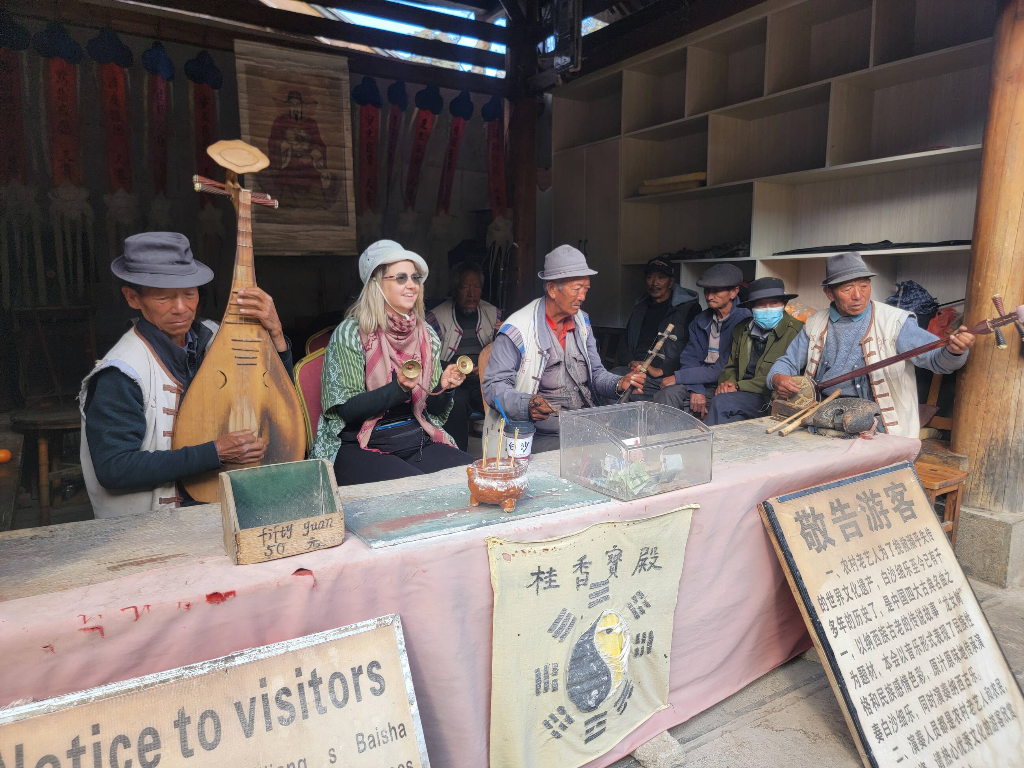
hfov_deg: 71.6
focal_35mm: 24
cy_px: 384
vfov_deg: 56.8
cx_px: 512
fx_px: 710
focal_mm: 6.7
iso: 25
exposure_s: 1/120
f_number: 1.8
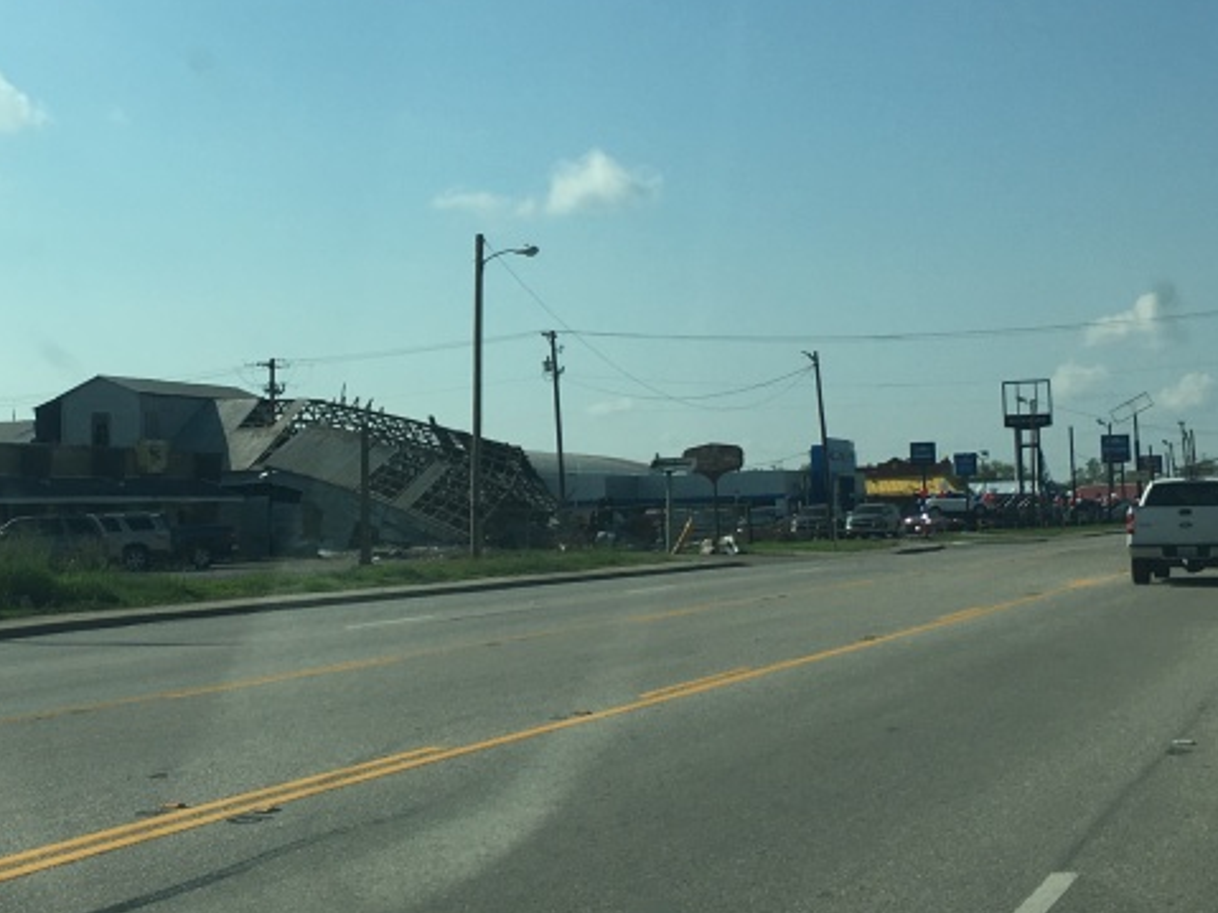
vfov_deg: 23.6
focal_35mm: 62
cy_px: 371
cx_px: 343
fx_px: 2181
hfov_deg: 30.8
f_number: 2.2
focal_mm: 4.15
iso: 25
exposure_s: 1/2959
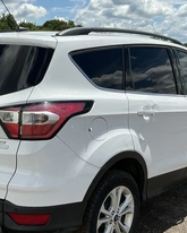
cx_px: 70
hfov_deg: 28.5
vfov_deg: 35.3
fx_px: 366
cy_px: 136
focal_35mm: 53
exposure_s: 1/2667
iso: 25
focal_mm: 3
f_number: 1.8
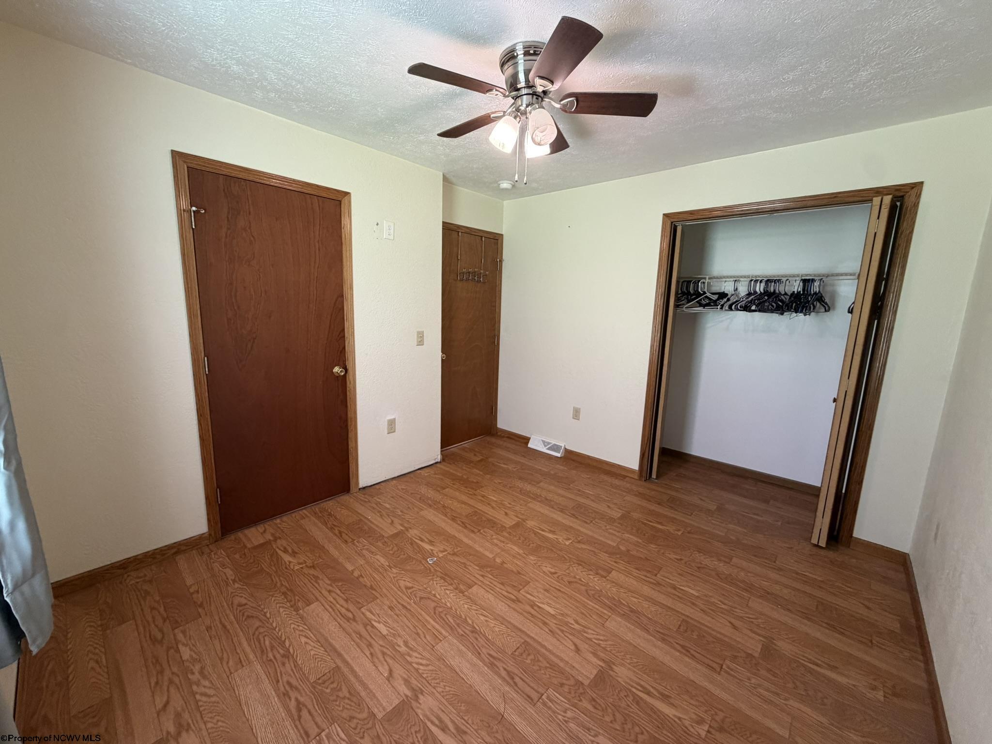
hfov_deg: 102.1
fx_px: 401
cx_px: 496
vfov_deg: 85.7
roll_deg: -1.7
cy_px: 372
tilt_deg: -10.2
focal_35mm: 14
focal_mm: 2.22
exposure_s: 1/60
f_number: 2.2
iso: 250
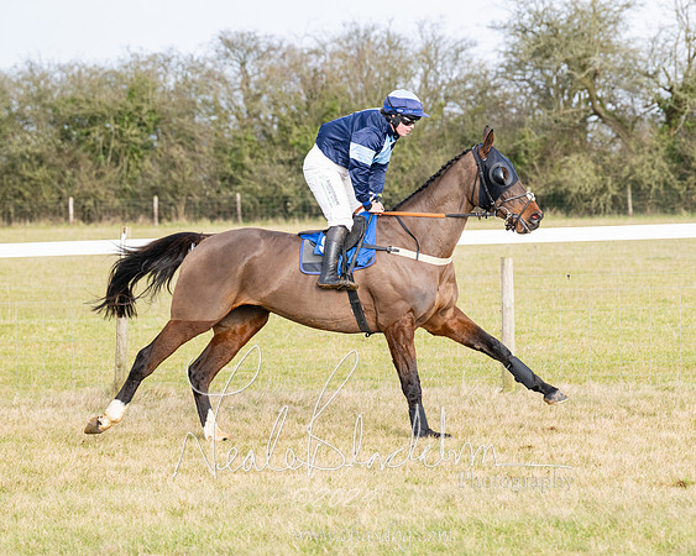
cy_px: 311
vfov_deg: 8.8
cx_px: 451
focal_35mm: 177
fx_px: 3635
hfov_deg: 10.9
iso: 800
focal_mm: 140
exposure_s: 1/1600
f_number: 5
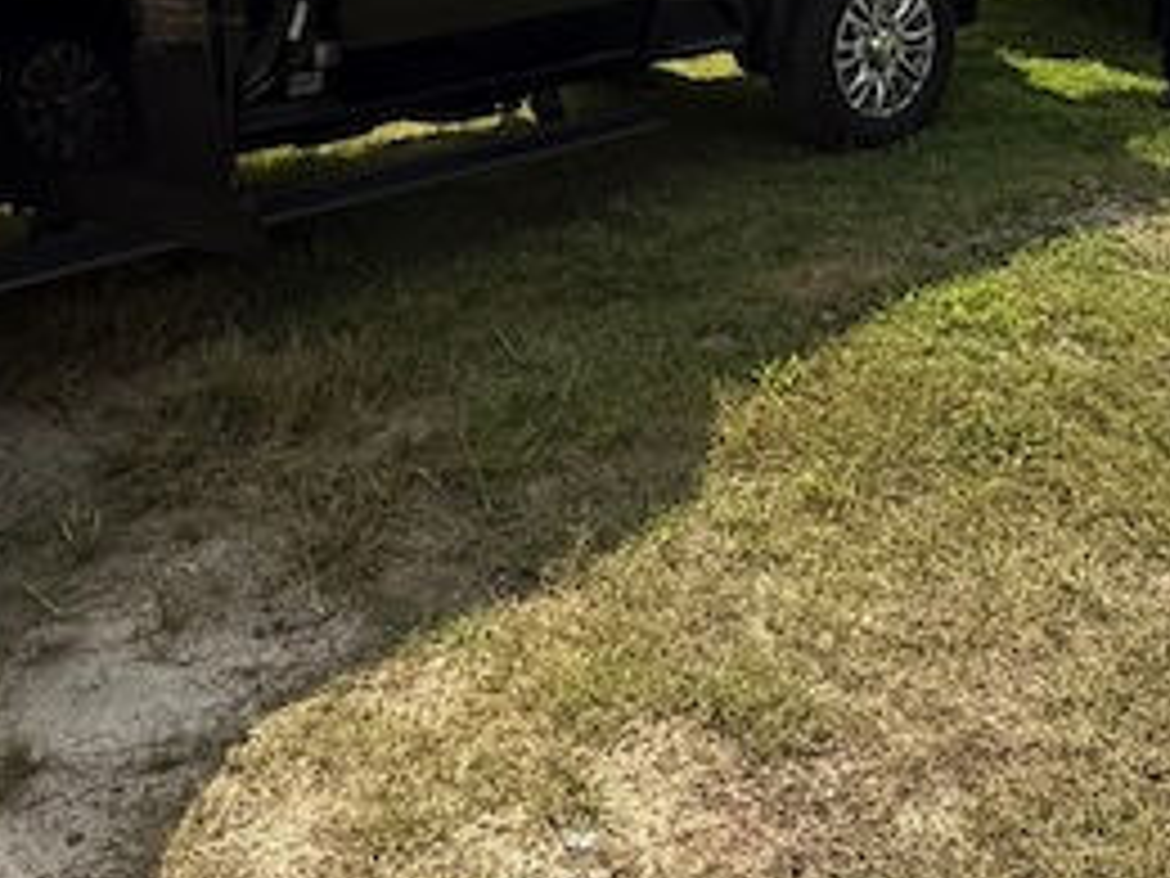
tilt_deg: -5.0
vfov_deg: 29.7
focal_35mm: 43
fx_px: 1453
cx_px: 706
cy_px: -126
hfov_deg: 43.6
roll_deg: -2.1
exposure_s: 1/1285
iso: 64
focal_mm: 2.22
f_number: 2.2
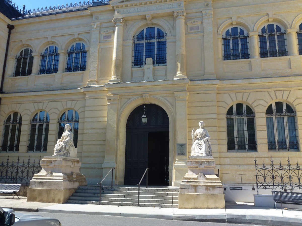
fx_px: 262
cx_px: 151
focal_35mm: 30
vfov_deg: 46.8
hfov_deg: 60.0
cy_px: 113
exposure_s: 1/500
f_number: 4
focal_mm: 5.4
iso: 100
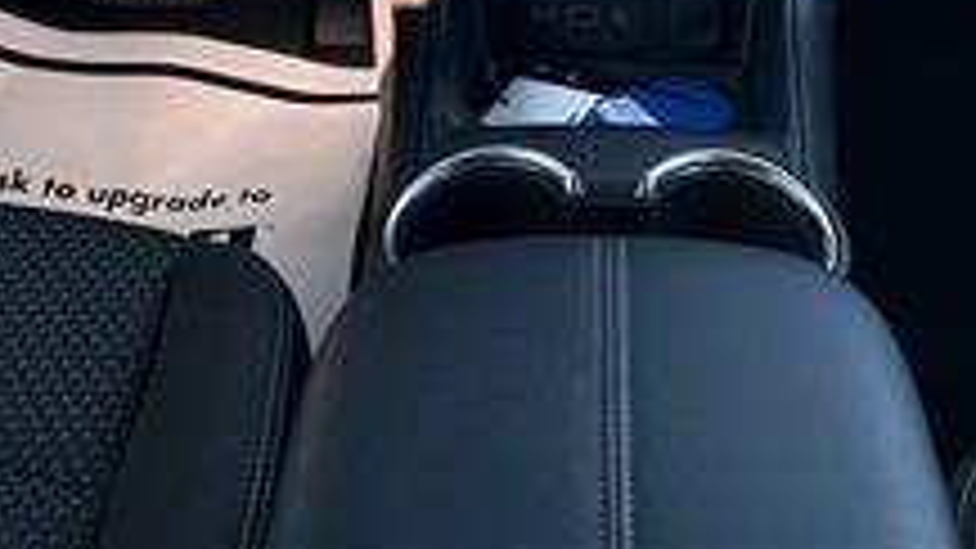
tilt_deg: -18.2
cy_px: -500
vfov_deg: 13.7
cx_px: 598
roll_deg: -0.6
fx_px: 1992
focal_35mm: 77
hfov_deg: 27.4
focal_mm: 6.76
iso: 200
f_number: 1.78
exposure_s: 1/149
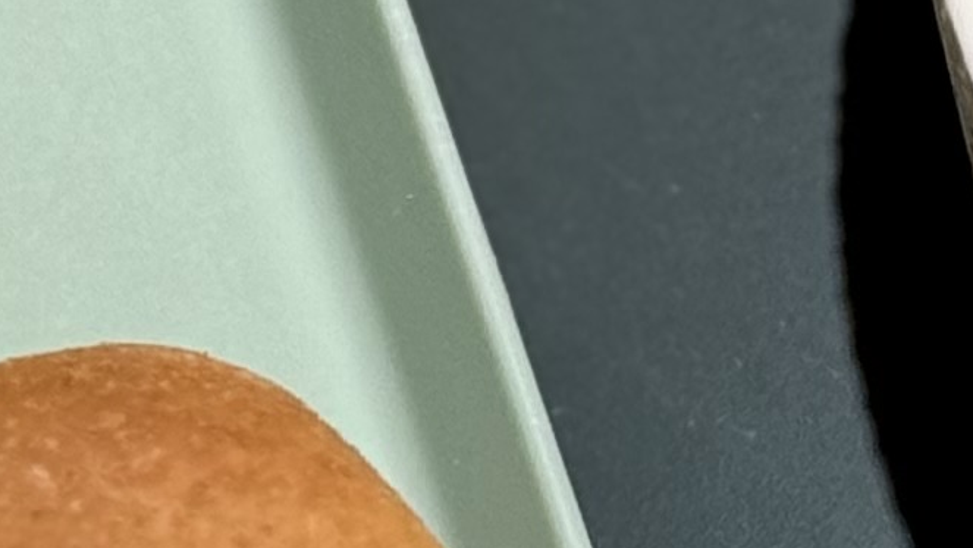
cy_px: -137
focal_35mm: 318
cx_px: 1048
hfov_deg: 6.8
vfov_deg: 3.8
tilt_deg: -54.2
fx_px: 8205
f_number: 1.78
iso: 100
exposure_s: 1/52
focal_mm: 6.76
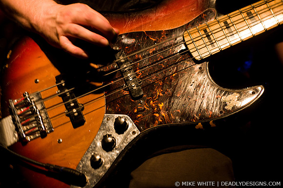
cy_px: 94
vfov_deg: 13.0
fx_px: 824
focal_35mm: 105
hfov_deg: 19.5
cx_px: 142
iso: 1000
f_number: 2.8
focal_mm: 70
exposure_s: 1/80
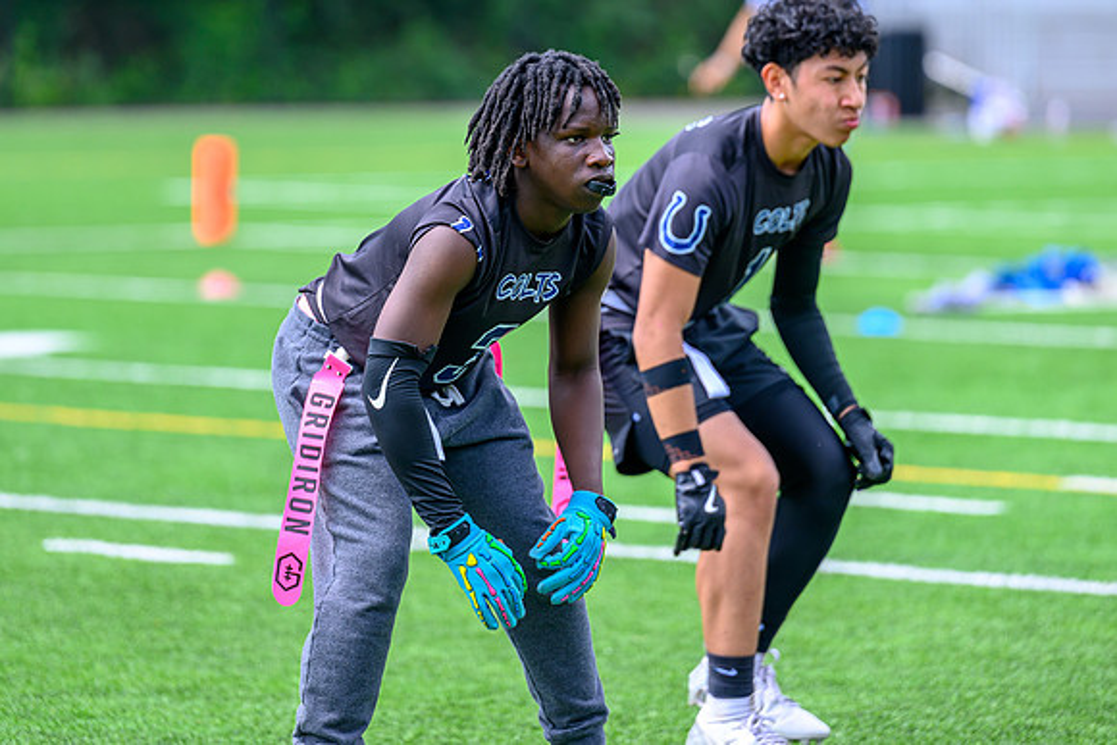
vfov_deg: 5.2
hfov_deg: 7.7
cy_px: 253
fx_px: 8250
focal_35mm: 266
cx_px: 515
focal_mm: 200
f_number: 3.2
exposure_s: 1/800
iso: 220
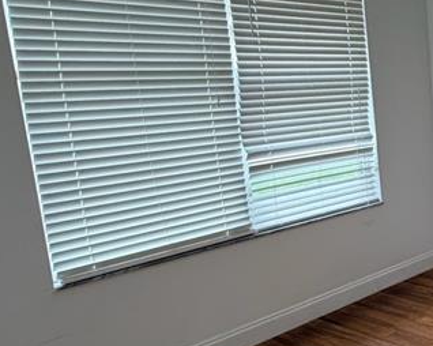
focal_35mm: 44
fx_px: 564
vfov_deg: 34.1
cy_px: 165
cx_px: 542
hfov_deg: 32.9
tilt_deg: -9.4
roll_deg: +1.6
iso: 64
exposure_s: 1/120
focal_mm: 2.22
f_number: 2.2
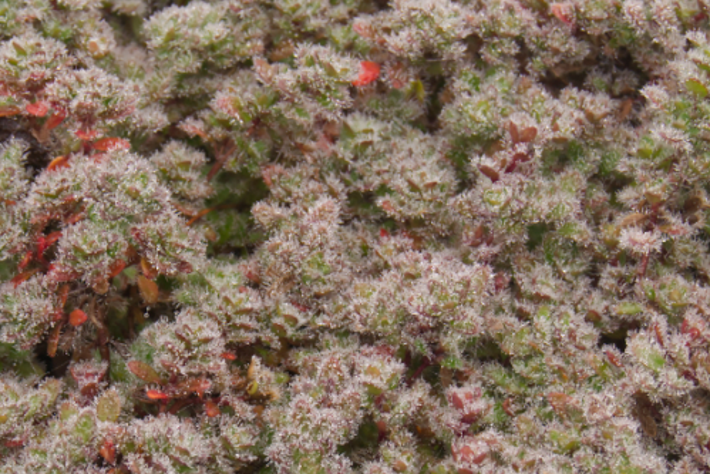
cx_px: 188
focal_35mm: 198
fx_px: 3910
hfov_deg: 10.4
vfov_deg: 6.9
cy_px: 364
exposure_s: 1/100
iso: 800
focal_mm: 55
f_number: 13
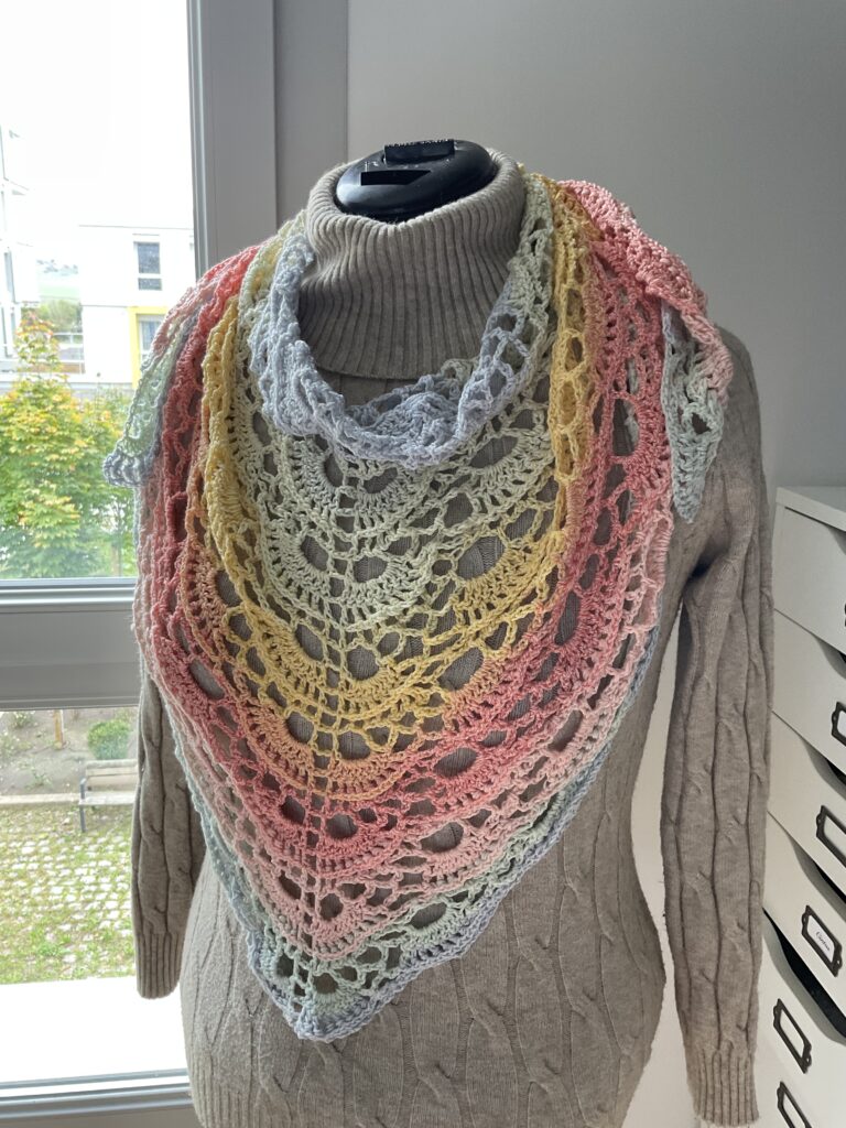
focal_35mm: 29
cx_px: 423
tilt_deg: -14.5
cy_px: 564
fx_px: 945
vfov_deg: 61.7
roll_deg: -1.2
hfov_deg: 48.2
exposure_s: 1/60
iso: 50
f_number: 1.8
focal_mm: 3
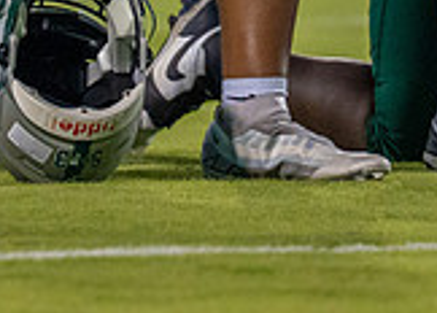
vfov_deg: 1.4
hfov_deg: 1.9
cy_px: -289
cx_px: 353
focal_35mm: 1064
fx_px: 13216
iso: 2000
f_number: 2.8
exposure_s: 1/2000
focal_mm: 200
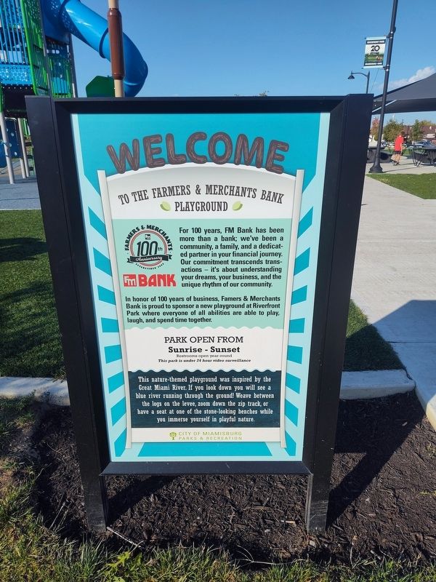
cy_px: 291
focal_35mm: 23
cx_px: 218
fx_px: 386
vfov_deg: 73.9
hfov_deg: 58.9
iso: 100
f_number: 1.8
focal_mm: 5.56
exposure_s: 1/1967
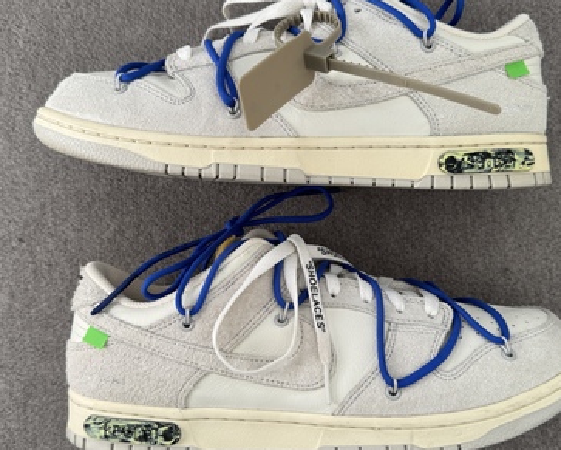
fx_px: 548
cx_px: 308
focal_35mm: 33
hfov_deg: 54.1
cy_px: 223
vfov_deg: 44.6
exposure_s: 1/145
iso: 64
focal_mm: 6.76
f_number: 1.78
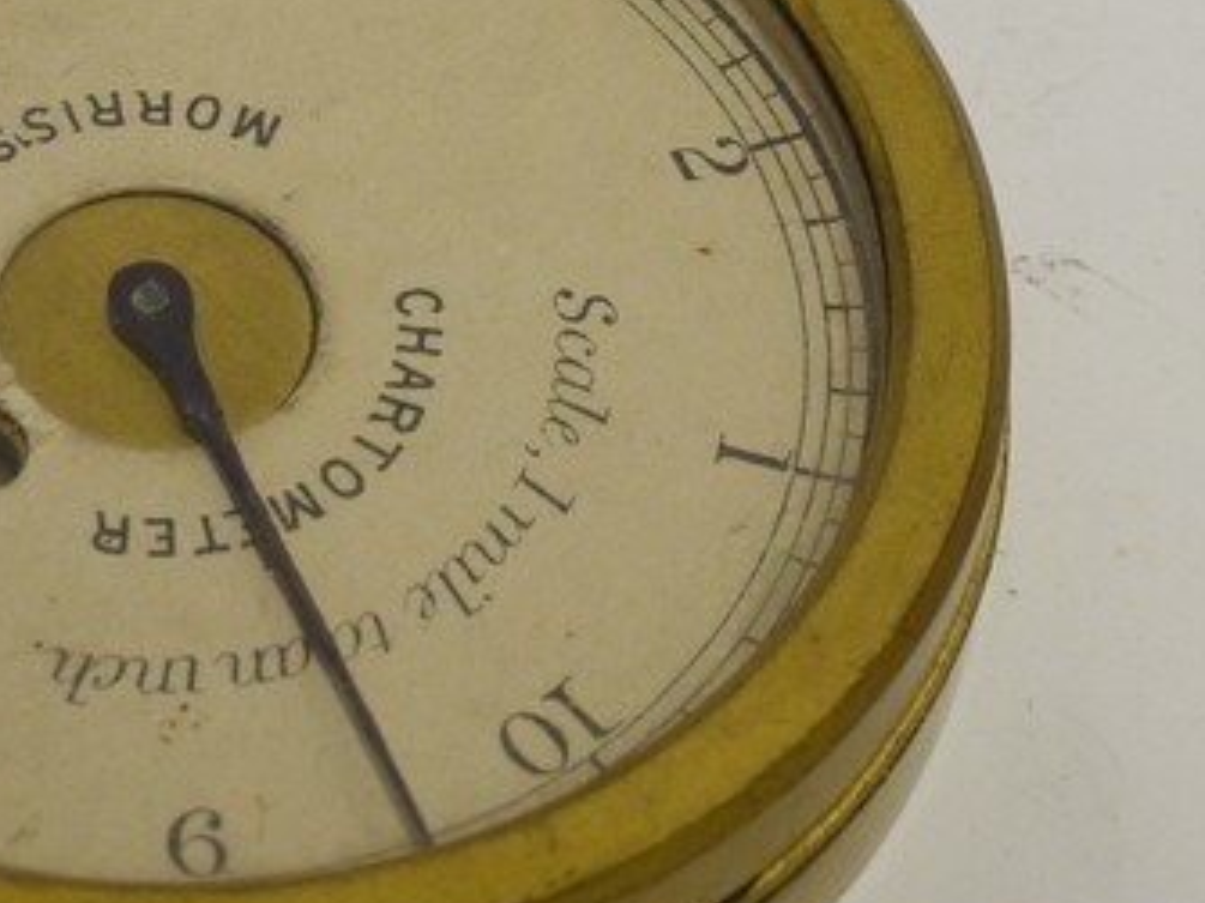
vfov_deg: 6.9
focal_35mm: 215
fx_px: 7482
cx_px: 273
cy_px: 273
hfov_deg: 9.2
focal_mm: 30
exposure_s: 1/25
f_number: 7.1
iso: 400
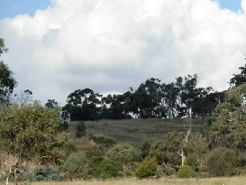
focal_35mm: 232
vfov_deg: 6.4
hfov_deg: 8.5
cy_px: 160
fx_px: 1649
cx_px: 184
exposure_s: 1/664
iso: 79
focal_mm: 21.8
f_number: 4.4
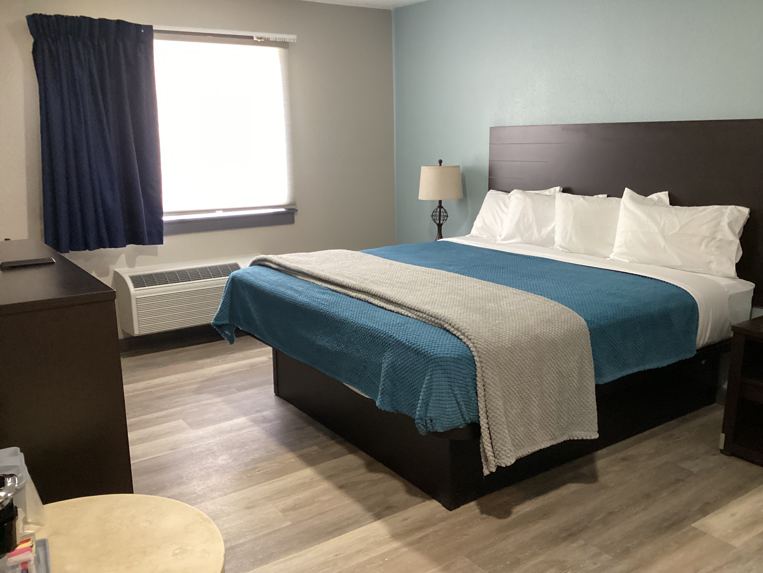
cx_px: 382
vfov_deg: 45.4
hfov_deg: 58.4
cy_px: 286
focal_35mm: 31
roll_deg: +0.5
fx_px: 683
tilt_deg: -13.4
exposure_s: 1/40
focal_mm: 3.3
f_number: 2.4
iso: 250
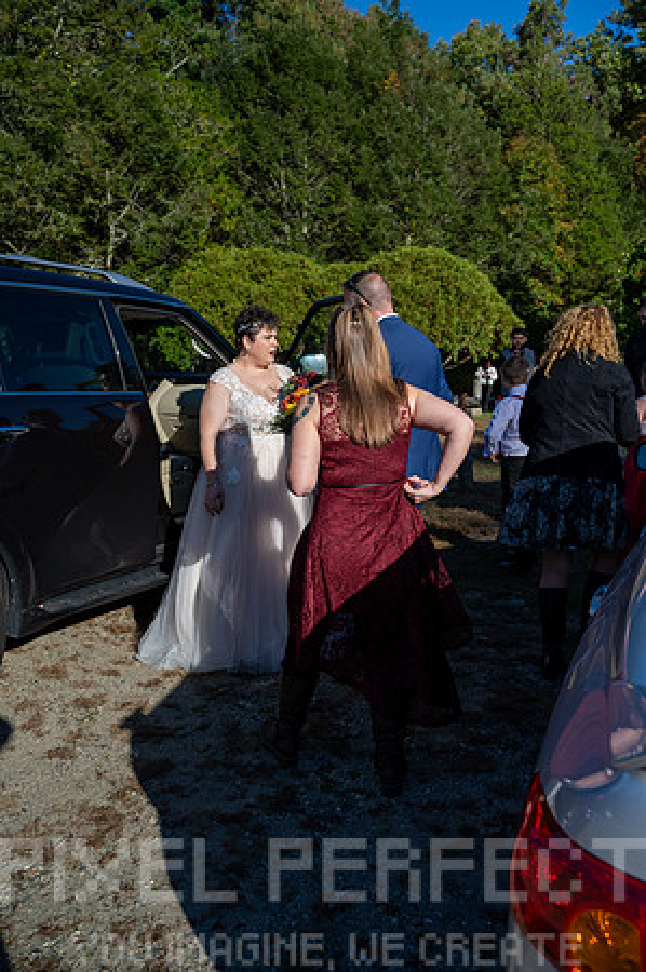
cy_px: 486
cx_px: 323
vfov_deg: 65.5
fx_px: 755
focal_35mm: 28
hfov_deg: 46.3
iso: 1400
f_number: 4.5
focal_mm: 28
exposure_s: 1/8000
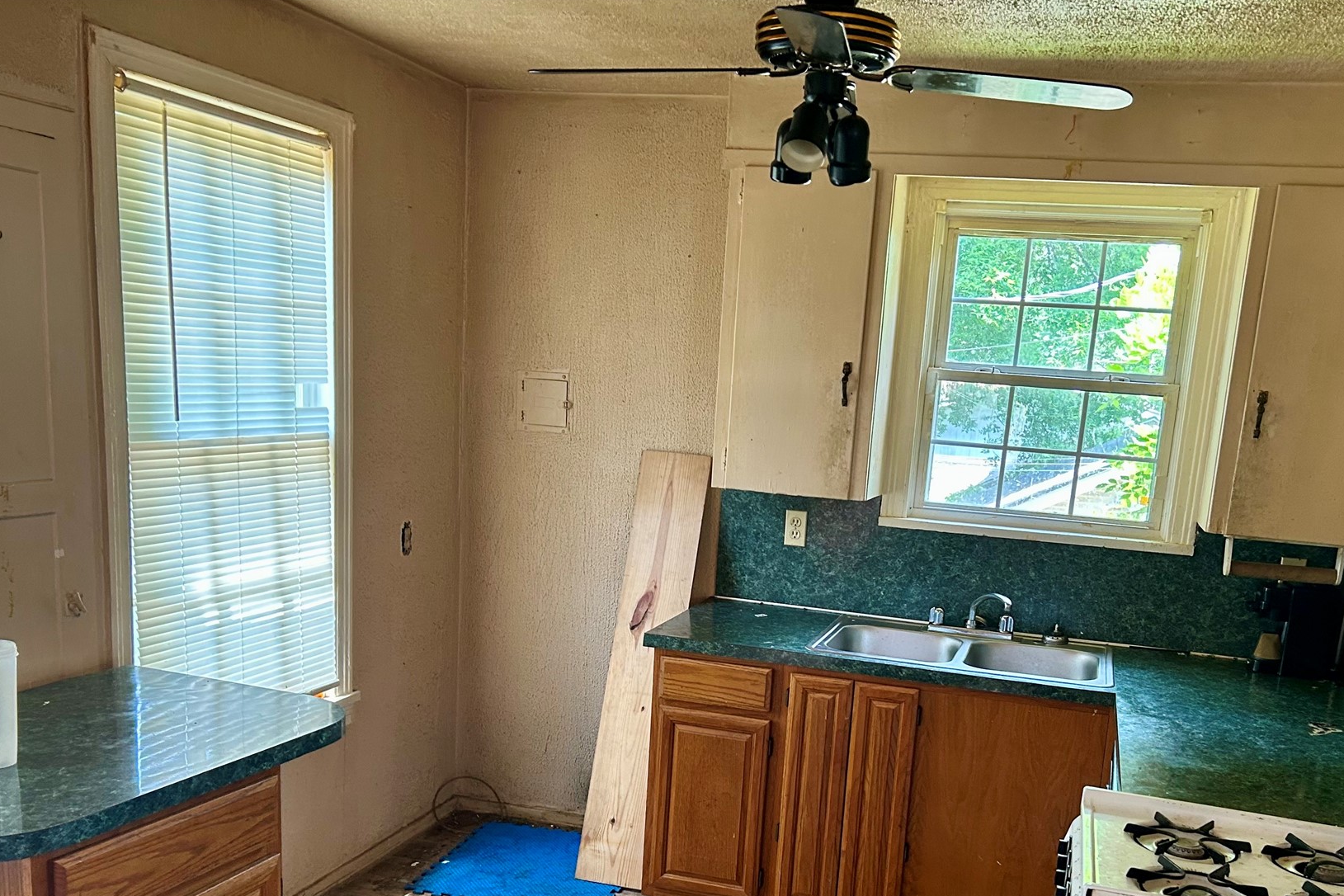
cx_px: 760
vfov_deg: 38.2
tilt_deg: -12.0
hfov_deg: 55.6
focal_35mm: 34
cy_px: 631
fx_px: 1269
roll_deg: -3.7
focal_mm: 5.7
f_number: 1.5
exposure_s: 1/60
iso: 200
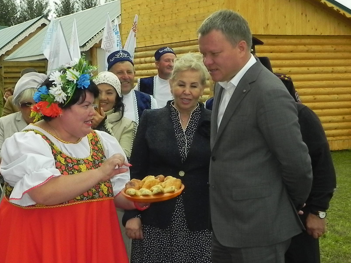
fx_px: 761
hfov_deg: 25.9
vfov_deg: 19.6
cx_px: 122
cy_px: 159
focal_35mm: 75
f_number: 5.6
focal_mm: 5.9
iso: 160
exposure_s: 1/406
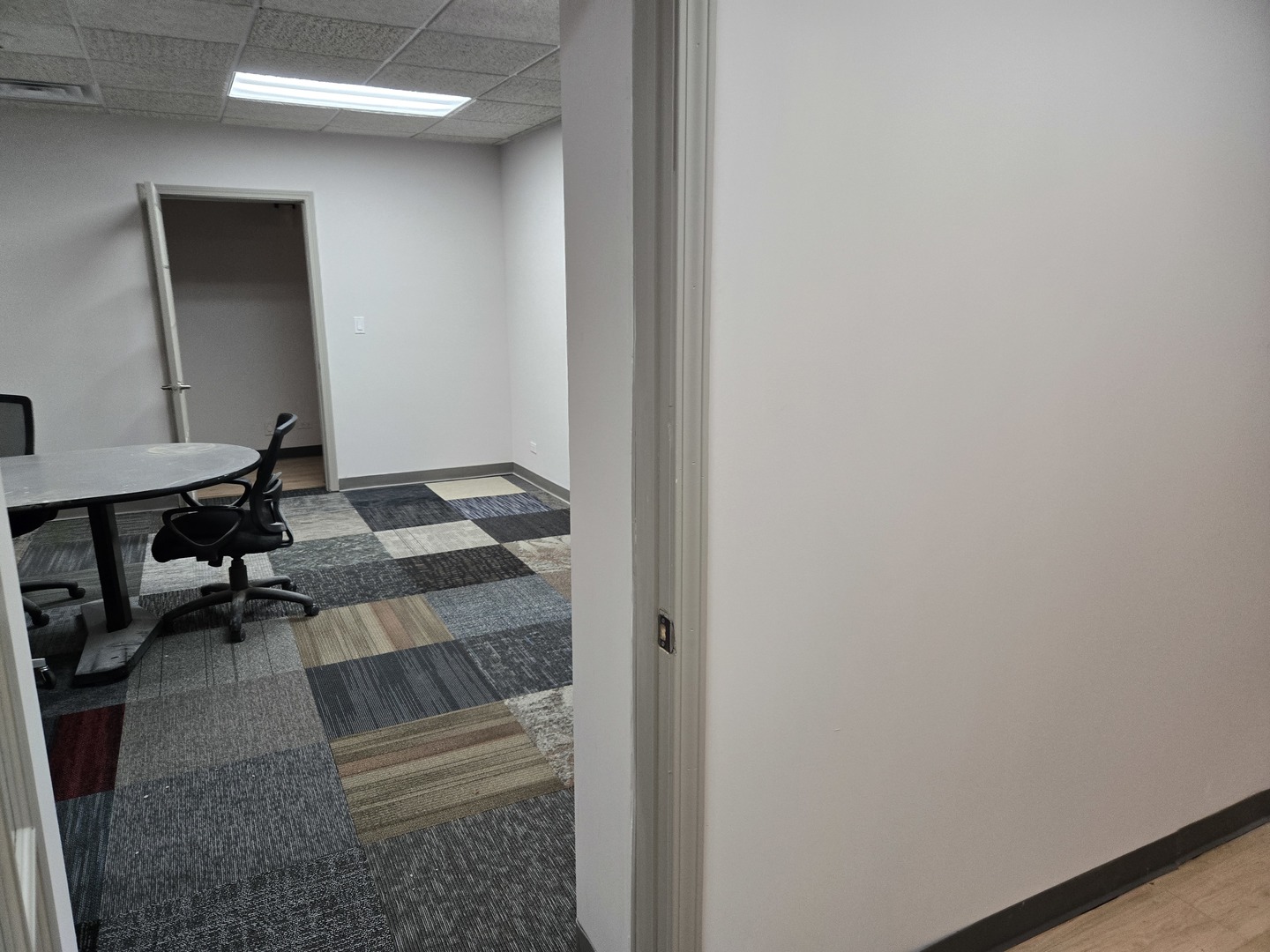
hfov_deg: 73.9
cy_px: 476
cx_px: 635
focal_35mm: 23
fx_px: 844
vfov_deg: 58.9
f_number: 1.8
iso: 320
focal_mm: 5.4
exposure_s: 1/120
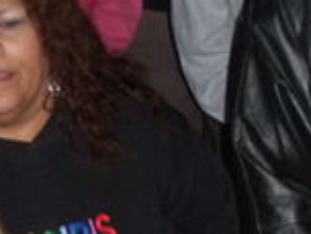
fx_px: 1437
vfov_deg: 9.2
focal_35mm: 160
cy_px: 267
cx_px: 88
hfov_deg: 12.3
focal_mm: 6.7
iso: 250
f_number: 3.5
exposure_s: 1/30
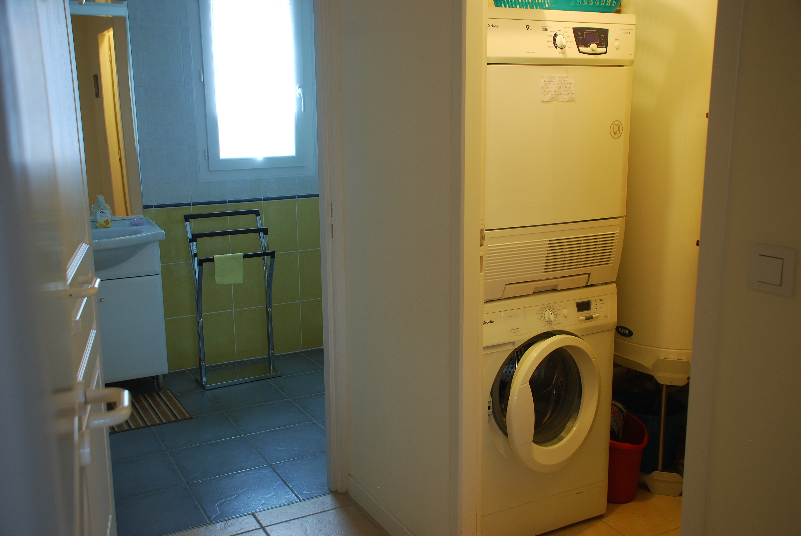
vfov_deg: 37.0
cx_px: 400
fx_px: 802
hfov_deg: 53.1
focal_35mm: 36
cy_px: 268
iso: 125
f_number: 4
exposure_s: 1/3
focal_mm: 24
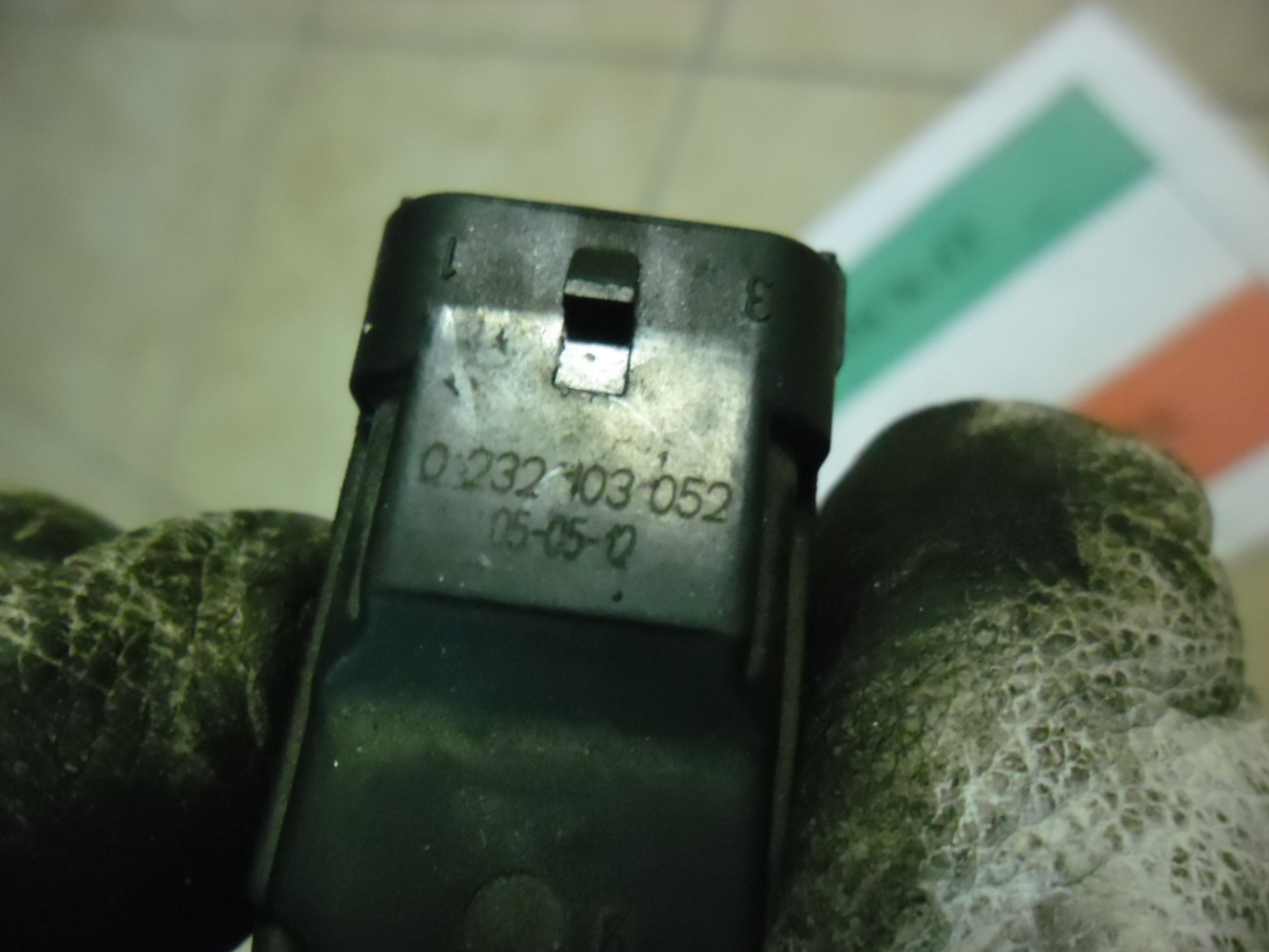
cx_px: 634
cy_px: 476
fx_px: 990
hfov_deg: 65.3
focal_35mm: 27
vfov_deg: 51.4
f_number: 3.5
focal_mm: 4.9
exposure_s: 1/22
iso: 800
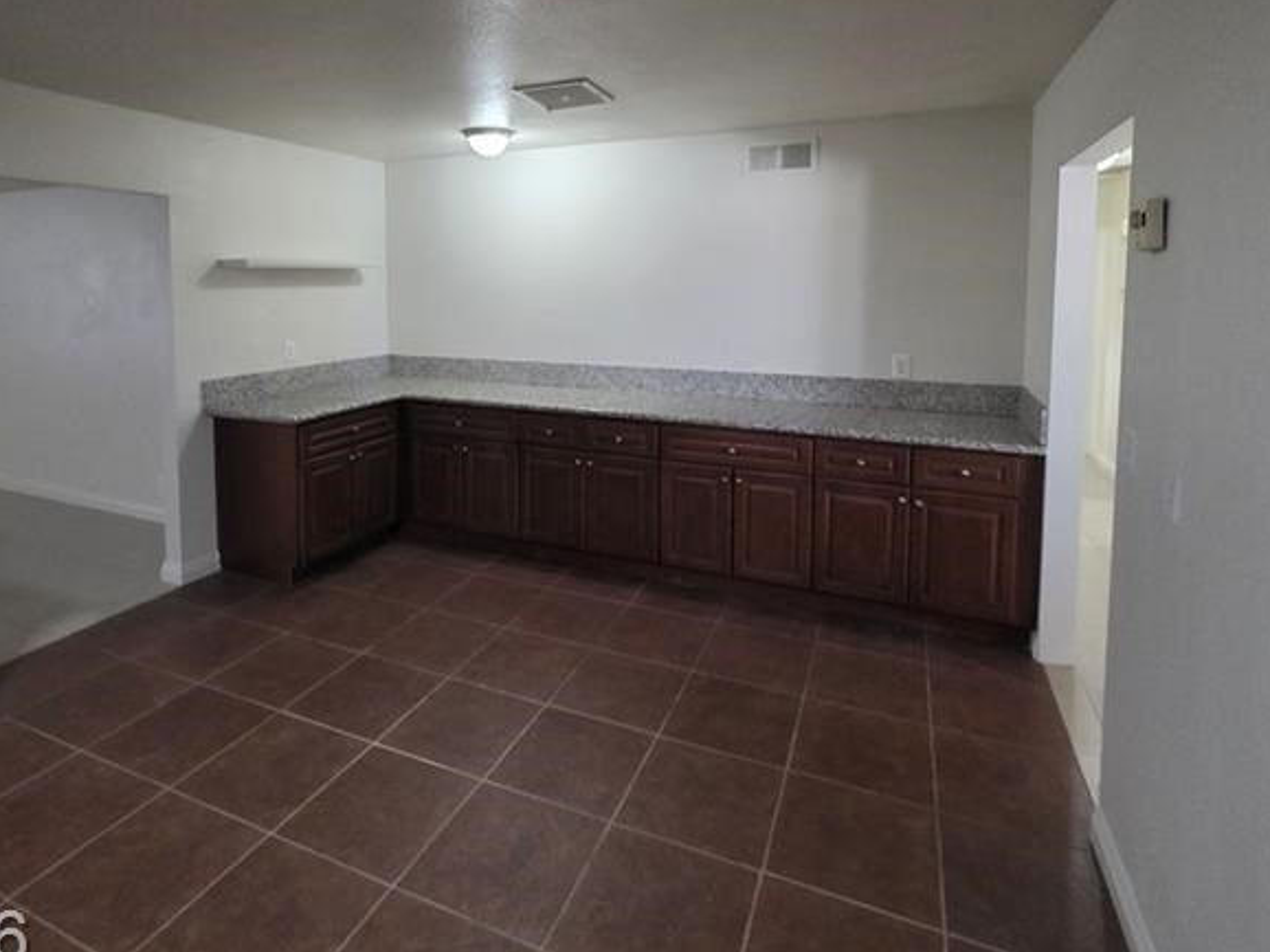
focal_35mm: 18
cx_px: 576
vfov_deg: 69.8
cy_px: 330
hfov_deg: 87.5
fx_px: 660
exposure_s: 1/60
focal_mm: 2.2
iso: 640
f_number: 1.9
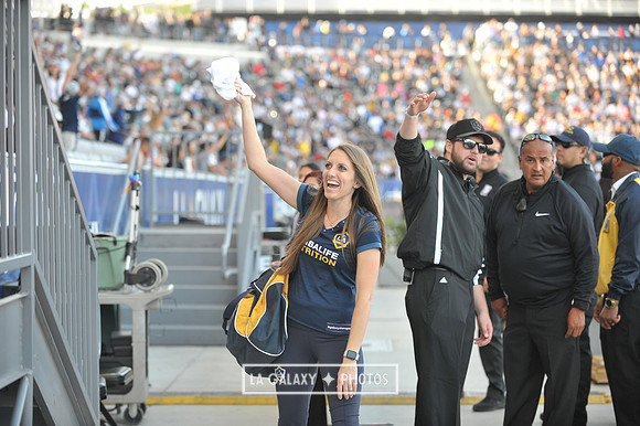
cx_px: 320
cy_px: 213
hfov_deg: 21.5
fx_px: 1688
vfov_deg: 14.4
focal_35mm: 95
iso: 800
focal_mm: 95
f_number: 2.8
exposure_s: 1/500
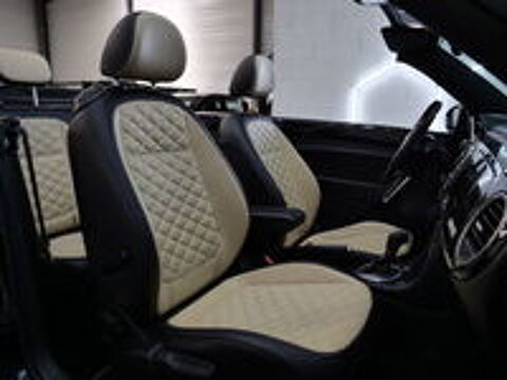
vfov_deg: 56.8
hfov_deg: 71.6
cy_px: 190
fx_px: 352
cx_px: 254
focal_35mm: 24
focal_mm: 12
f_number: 2.8
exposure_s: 1/80
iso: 200
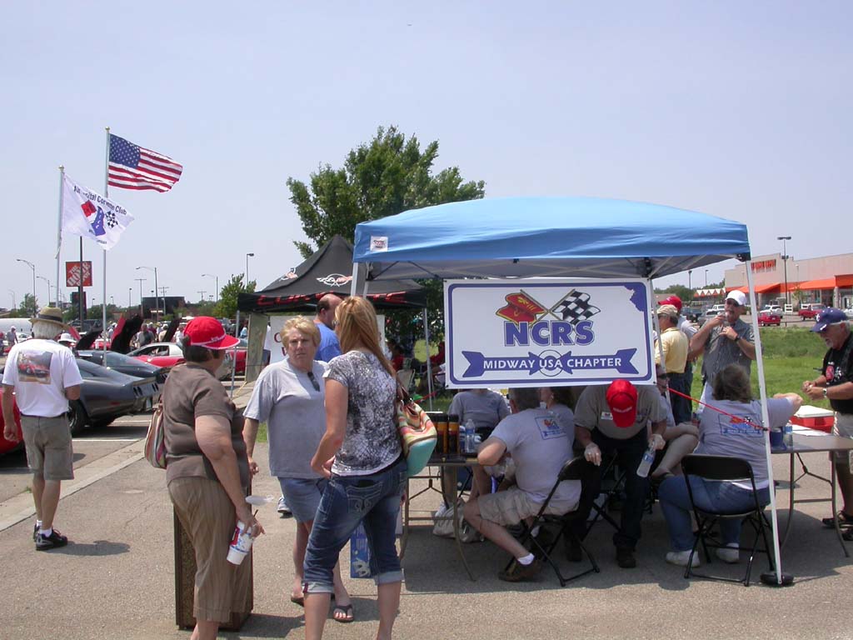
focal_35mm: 38
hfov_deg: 49.0
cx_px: 426
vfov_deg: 37.7
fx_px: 936
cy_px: 320
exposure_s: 1/331
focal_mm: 7.85
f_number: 7.5
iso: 100
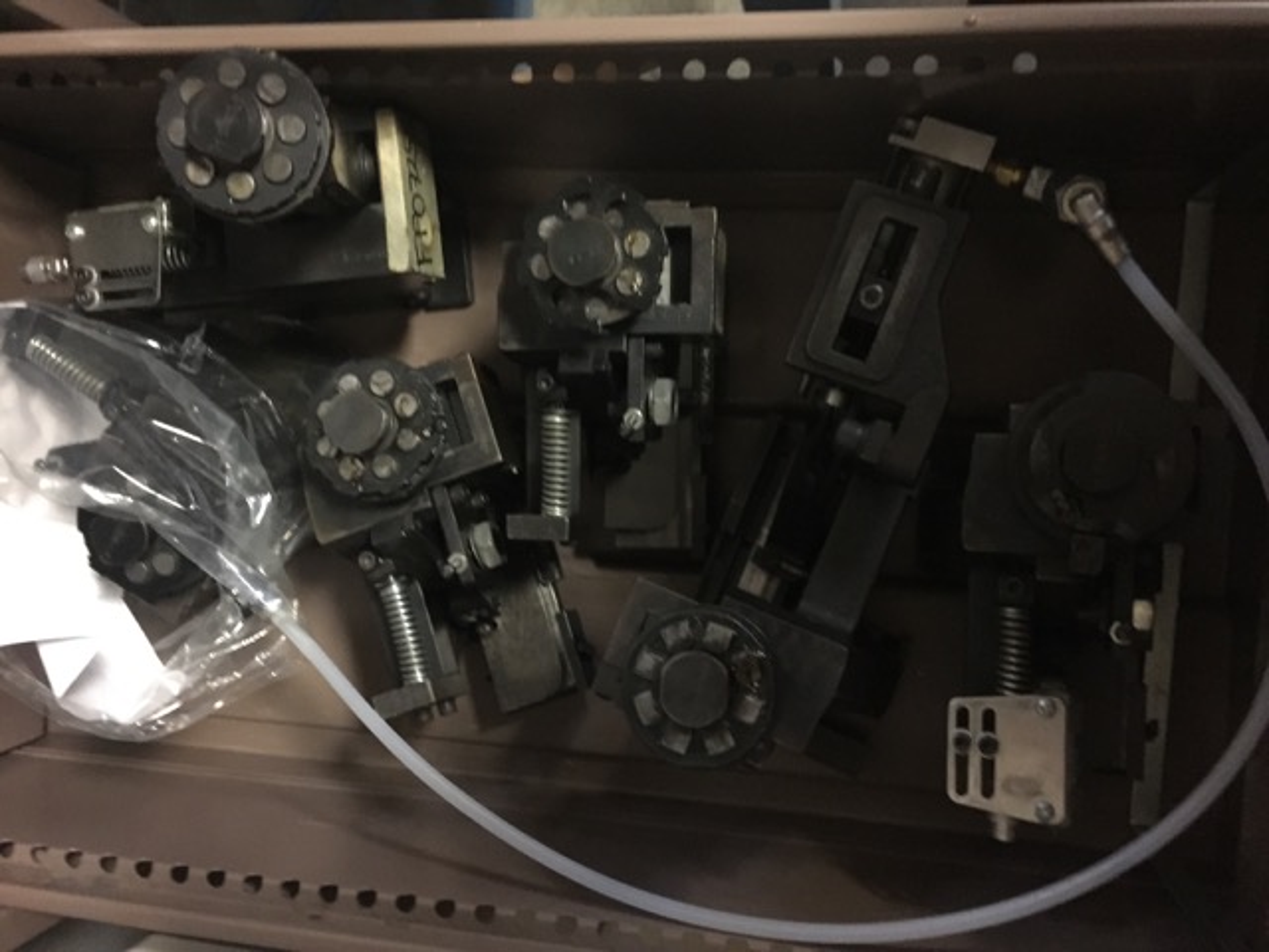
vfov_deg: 48.2
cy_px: 476
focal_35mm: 29
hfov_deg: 61.7
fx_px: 1063
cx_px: 634
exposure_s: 1/15
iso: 500
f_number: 2.2
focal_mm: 4.15
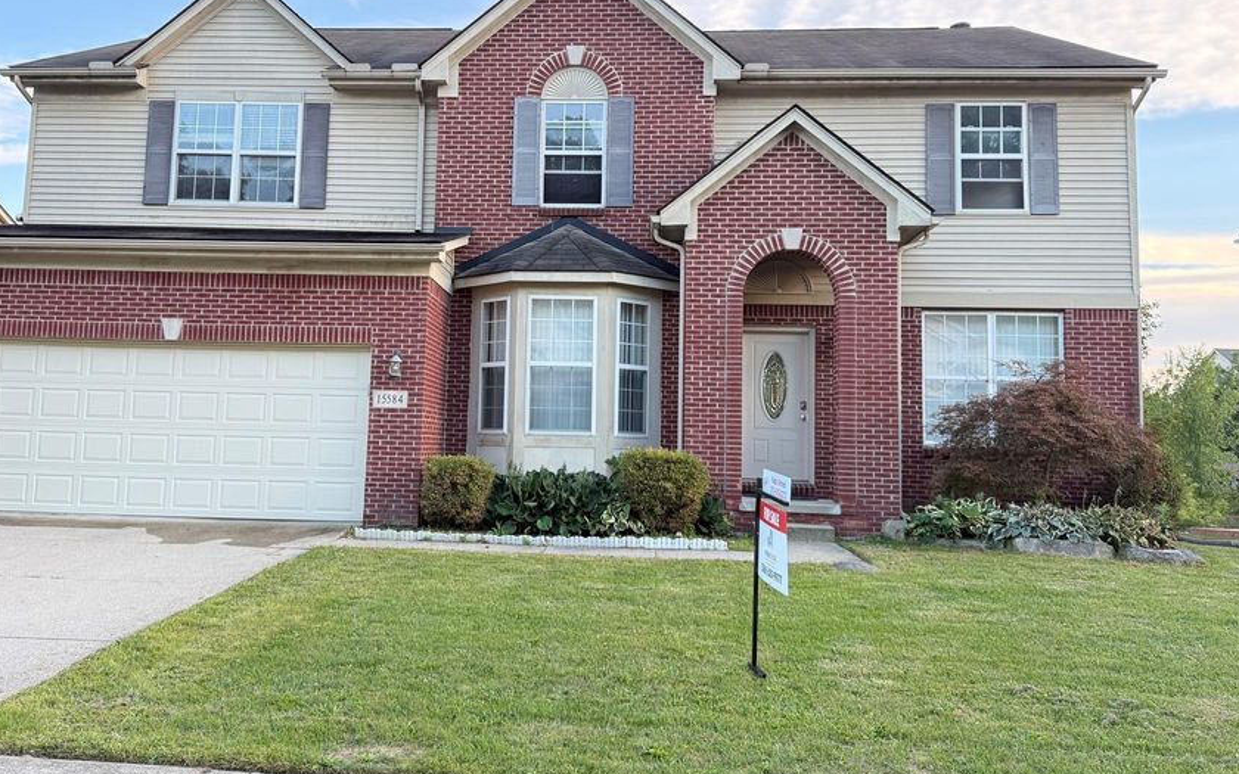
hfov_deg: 61.1
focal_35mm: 31
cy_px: 345
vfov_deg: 40.5
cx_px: 559
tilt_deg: +5.9
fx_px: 1047
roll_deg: -1.7
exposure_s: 1/125
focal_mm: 6.76
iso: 160
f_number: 1.78
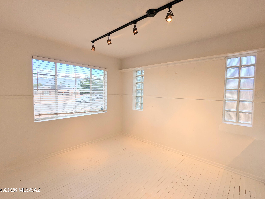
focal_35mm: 16
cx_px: 132
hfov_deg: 94.4
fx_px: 123
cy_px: 100
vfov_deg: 78.2
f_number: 2.2
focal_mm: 2.35
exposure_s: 1/176
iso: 65
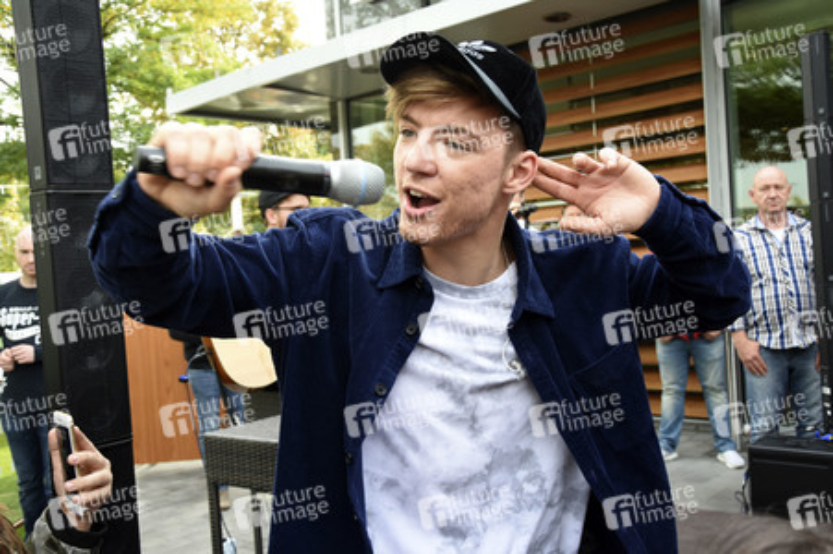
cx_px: 416
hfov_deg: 51.3
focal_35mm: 38
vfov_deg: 35.4
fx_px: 867
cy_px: 277
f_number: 5.6
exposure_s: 1/320
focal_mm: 25
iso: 640
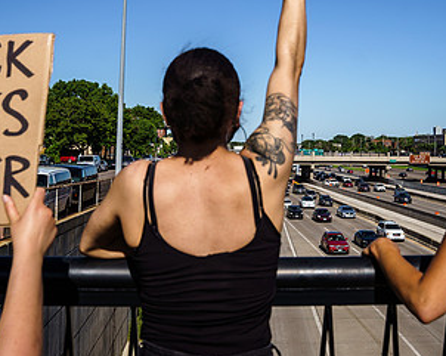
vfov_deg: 28.9
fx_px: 686
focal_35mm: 52
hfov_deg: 36.0
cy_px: 120
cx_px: 233
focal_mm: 26
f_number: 5
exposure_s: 1/2500
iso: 200
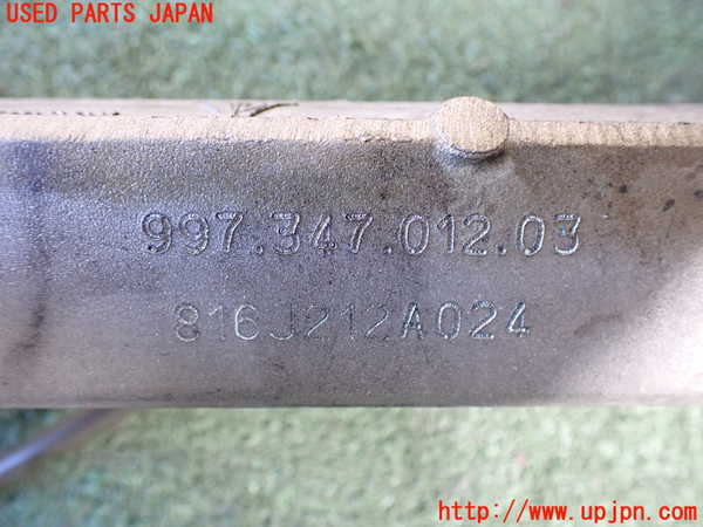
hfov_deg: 60.0
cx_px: 352
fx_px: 609
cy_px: 264
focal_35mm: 30
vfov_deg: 46.8
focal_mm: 5.4
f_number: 2.3
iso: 800
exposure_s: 1/100
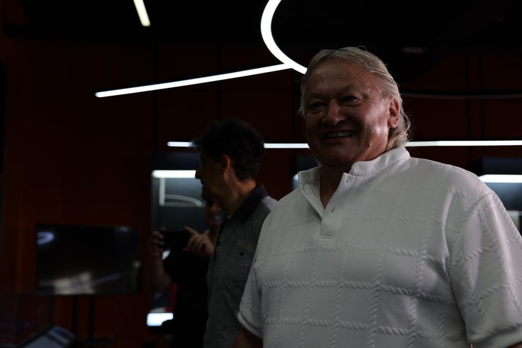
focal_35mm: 48
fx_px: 696
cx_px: 261
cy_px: 174
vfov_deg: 28.1
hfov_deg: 41.1
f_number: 4
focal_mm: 48
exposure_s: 1/160
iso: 800
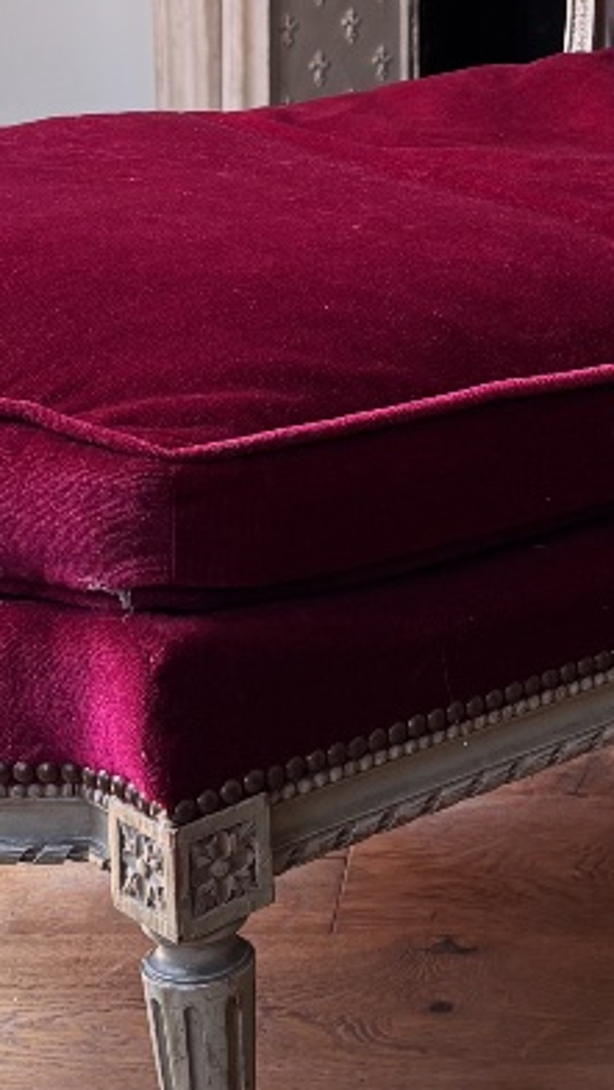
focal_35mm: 80
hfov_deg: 14.9
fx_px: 2312
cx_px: 578
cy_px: -142
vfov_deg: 24.5
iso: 125
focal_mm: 6.76
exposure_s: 1/121
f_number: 1.78
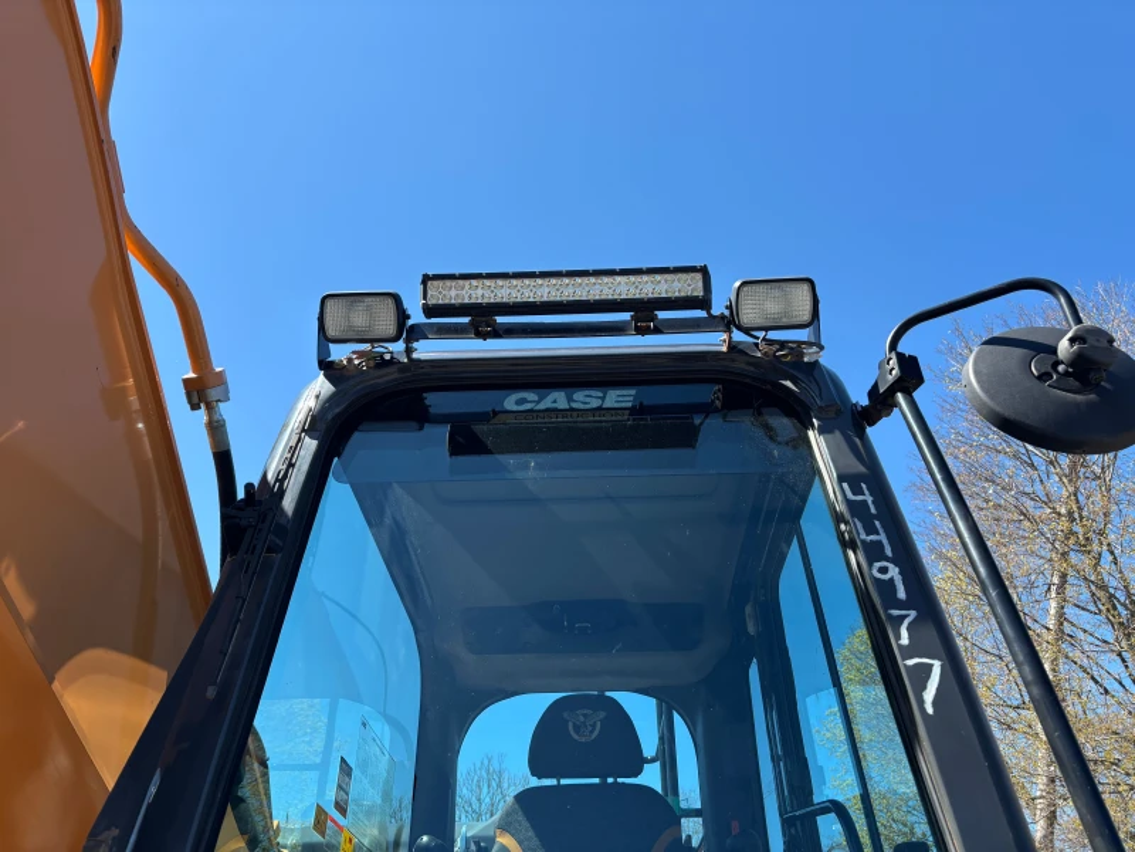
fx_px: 852
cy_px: 426
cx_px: 568
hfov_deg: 67.3
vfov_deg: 53.1
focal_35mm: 26
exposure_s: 1/1418
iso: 50
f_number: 1.6
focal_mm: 5.96
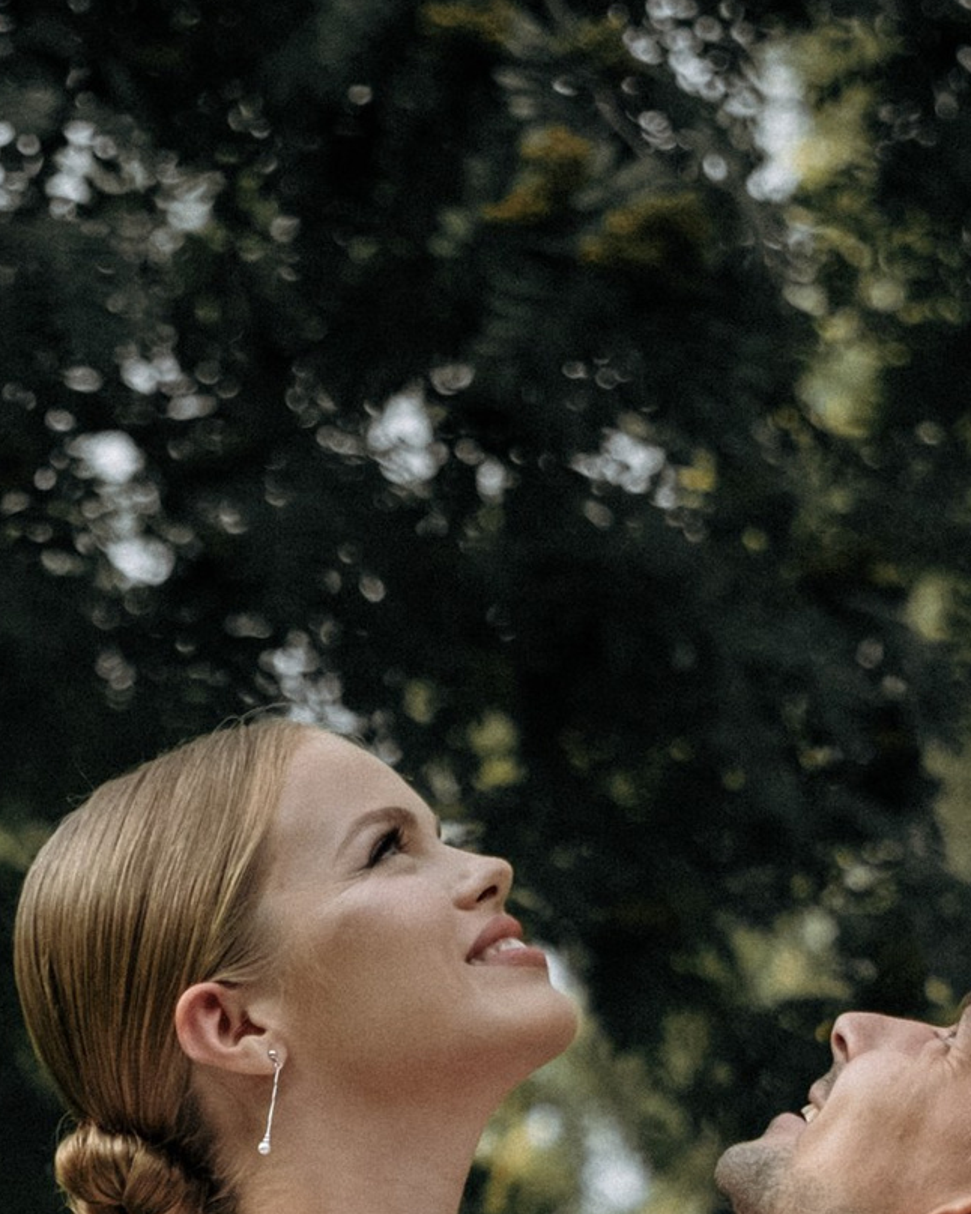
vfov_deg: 8.4
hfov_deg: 6.9
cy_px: 2155
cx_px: 236
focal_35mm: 223
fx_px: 8014
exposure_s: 1/1600
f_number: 2
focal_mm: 33
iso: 500
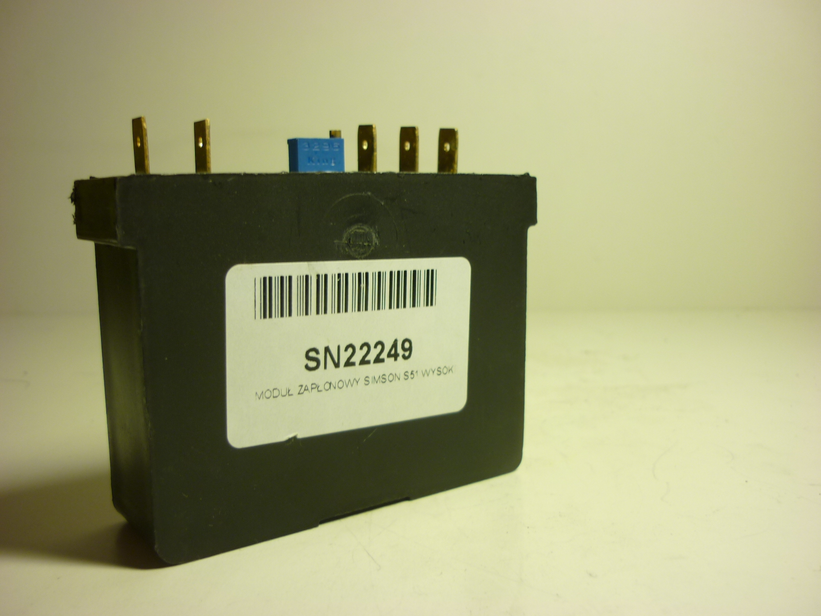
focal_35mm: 33
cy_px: 308
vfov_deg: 42.9
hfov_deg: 55.4
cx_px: 410
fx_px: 783
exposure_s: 1/40
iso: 80
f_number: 2.8
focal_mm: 5.5
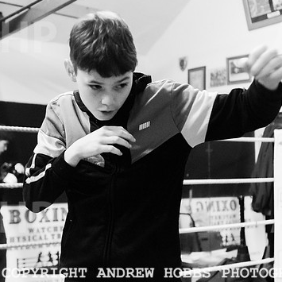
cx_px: 139
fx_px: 544
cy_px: 117
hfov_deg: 29.1
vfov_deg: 29.0
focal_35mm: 59
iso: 2000
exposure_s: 1/500
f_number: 2.8
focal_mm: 35
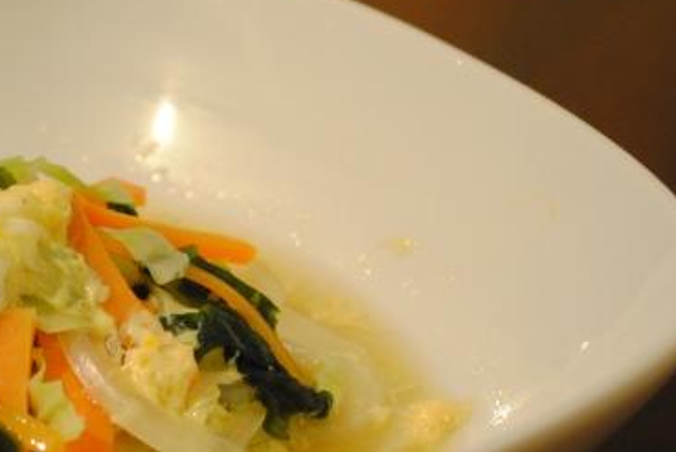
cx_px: 31
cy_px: 221
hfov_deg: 12.2
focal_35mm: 167
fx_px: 3138
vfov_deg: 8.2
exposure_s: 1/20
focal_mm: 40
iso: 400
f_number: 5.3
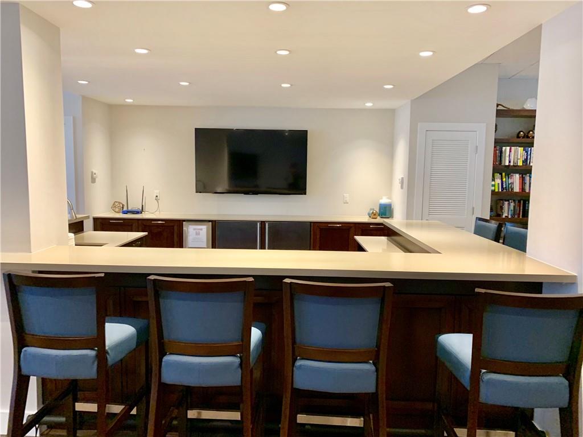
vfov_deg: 53.1
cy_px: 218
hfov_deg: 67.3
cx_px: 292
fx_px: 438
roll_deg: -1.3
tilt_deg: -4.4
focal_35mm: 26
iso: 200
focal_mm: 4.25
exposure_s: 1/60
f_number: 1.8
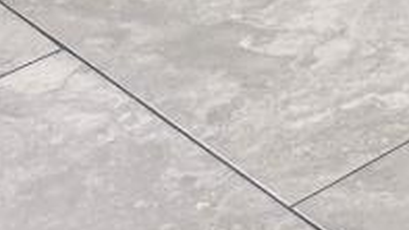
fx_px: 2159
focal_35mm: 199
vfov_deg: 5.1
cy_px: -832
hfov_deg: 8.3
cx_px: 1406
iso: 125
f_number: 1.78
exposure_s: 1/120
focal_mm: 6.76
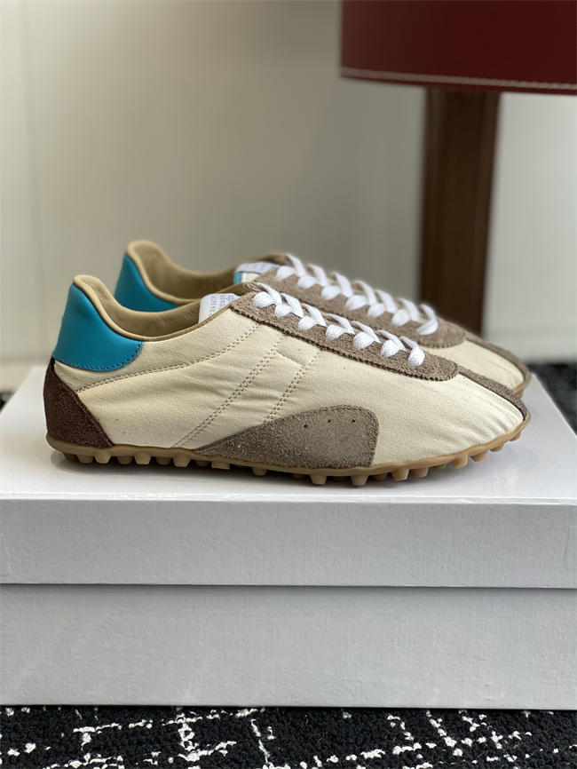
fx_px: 1155
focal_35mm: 52
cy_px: 384
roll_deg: -1.5
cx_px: 288
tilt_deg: -16.3
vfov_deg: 36.8
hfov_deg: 28.0
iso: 25
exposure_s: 1/122
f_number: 2
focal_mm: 6
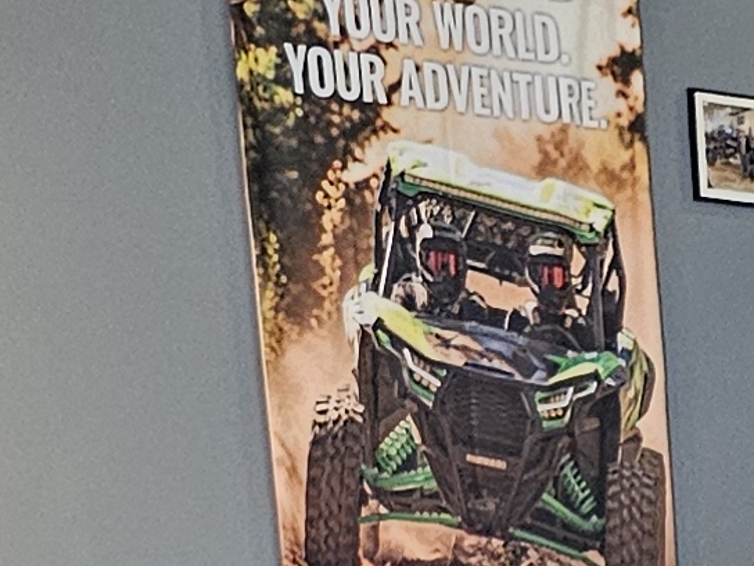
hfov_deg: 10.8
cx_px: 1433
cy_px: 1831
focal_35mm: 169
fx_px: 3681
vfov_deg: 7.5
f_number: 1.7
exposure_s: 1/120
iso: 800
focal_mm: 6.3
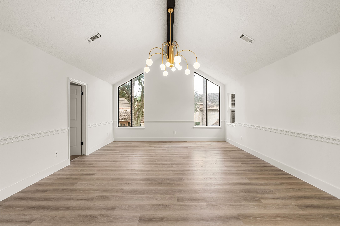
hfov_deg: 96.7
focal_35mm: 16
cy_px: 113
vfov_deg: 73.7
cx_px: 170
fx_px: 151
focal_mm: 16
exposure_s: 1/1.25
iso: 200
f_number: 9
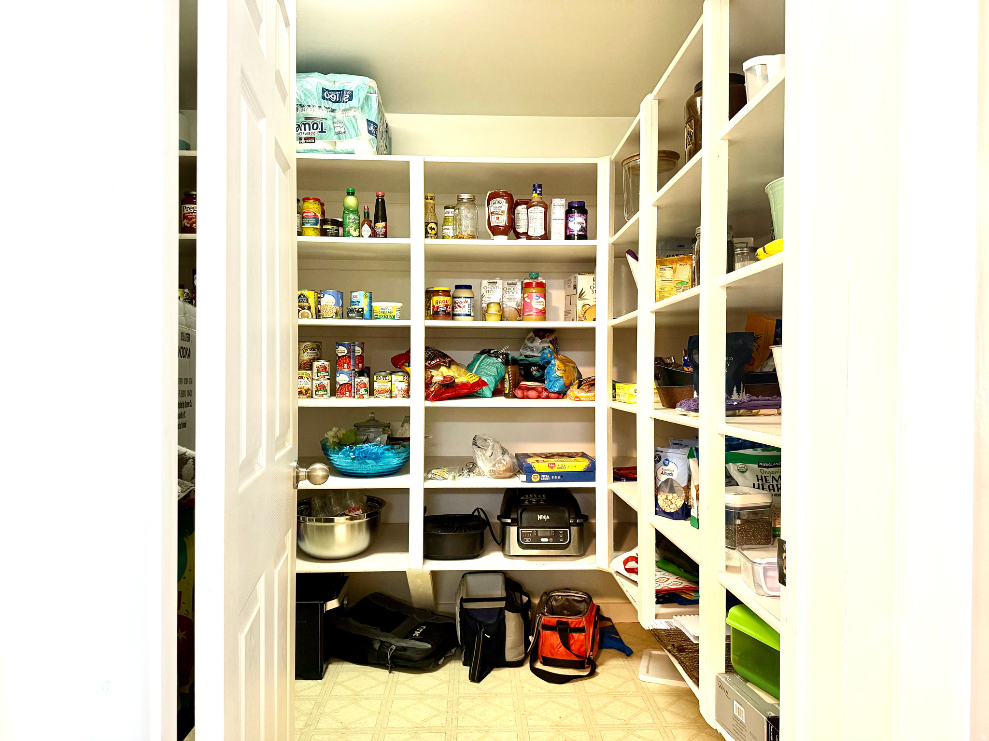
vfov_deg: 56.8
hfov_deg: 71.6
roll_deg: -0.5
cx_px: 494
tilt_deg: +0.2
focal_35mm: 24
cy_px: 370
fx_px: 686
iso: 250
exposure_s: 1/60
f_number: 1.78
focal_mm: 6.76
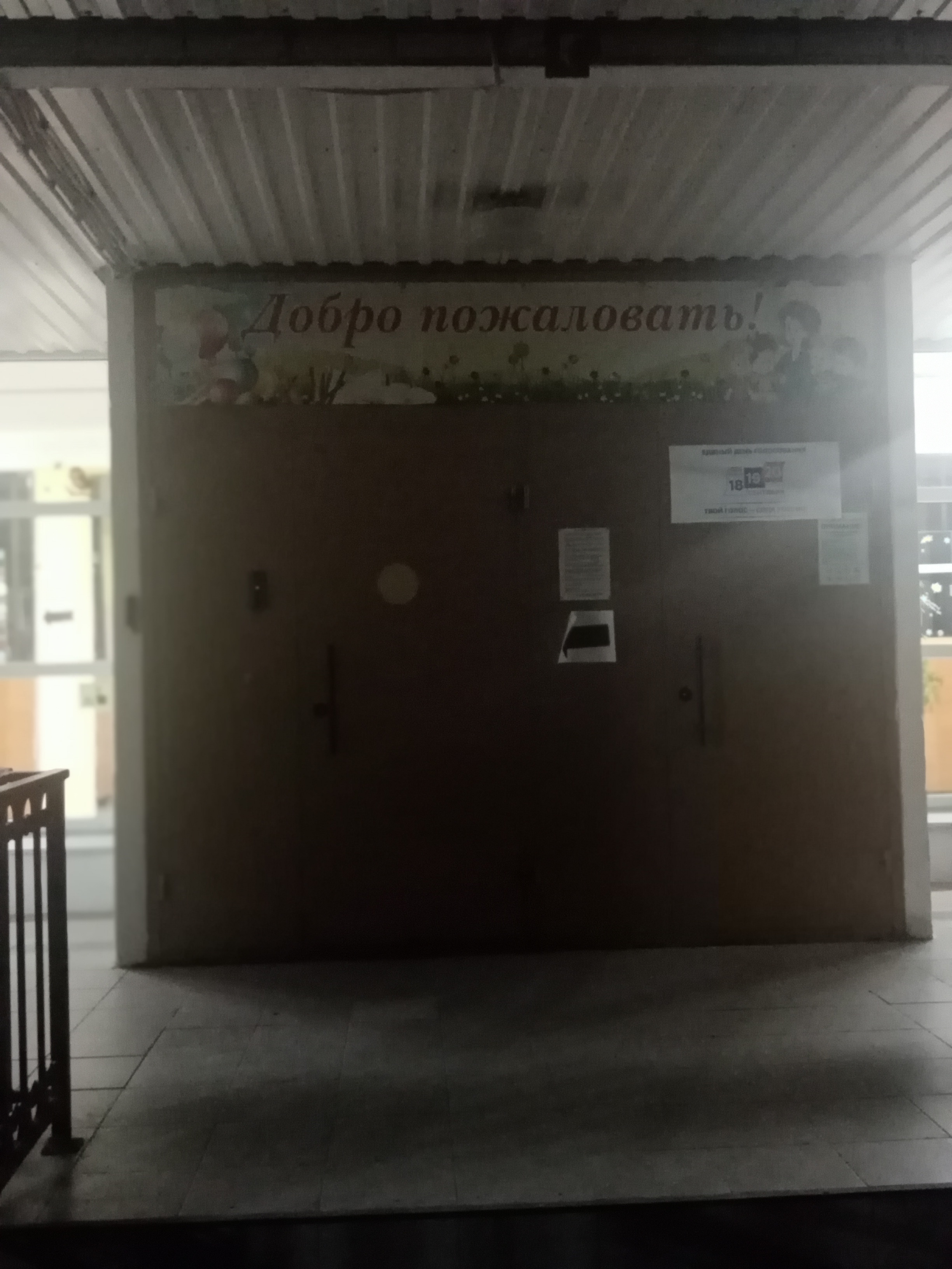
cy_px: 634
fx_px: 953
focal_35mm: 26
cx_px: 476
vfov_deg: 67.3
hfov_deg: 53.1
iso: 1360
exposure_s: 1/20
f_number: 4
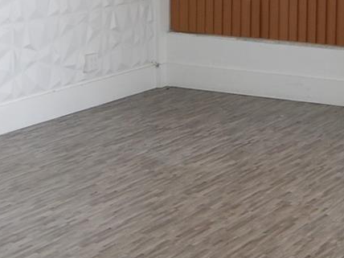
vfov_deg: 15.0
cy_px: 14
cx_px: 157
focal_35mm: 97
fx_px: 964
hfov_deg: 20.2
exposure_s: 1/100
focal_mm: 18
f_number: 5
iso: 400
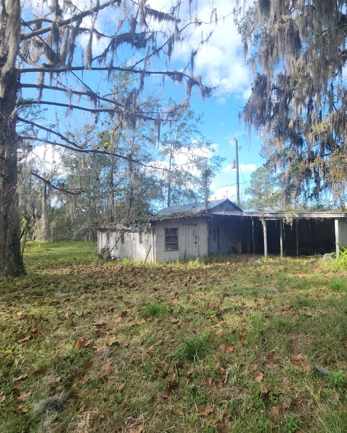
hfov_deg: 73.8
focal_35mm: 17
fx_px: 218
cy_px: 217
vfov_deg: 89.6
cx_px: 240
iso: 50
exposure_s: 1/421
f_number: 2.2
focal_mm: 2.2
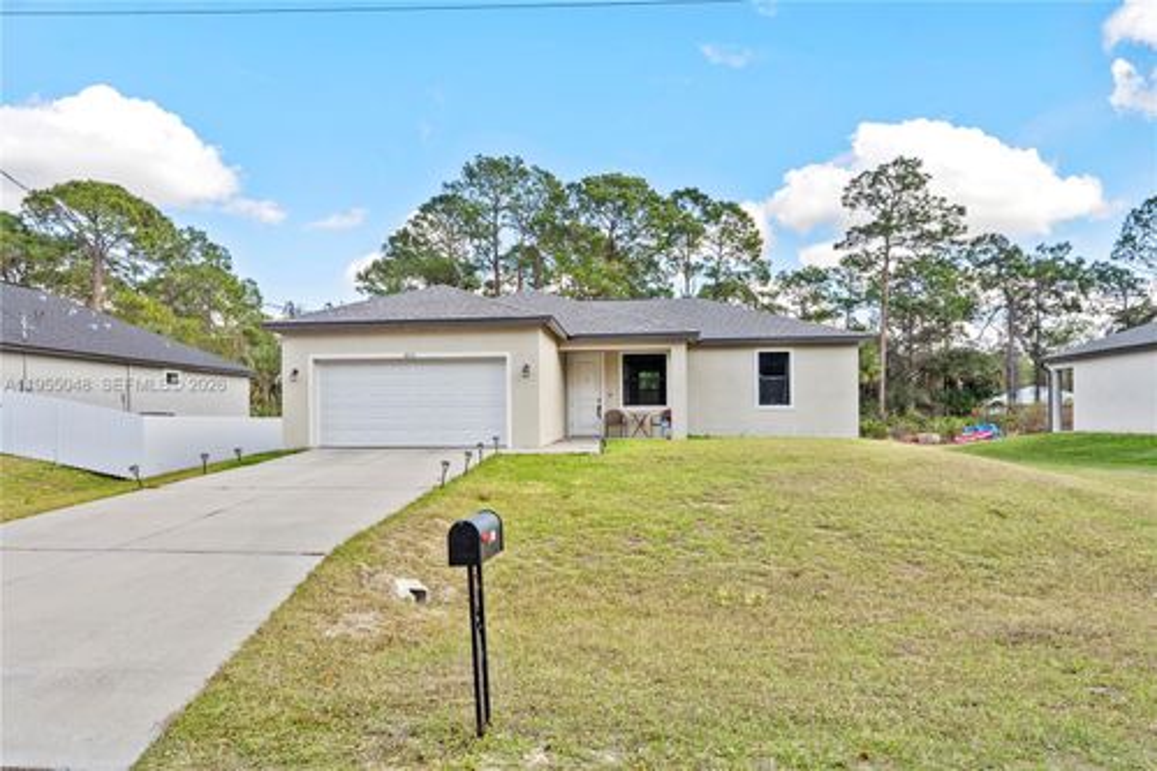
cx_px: 578
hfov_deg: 78.6
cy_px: 386
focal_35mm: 22
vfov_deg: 57.2
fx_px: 707
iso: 100
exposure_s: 1/125
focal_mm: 22
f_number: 8
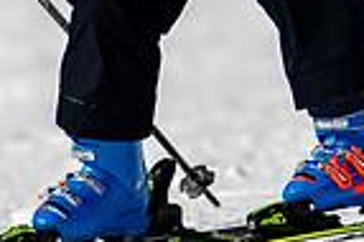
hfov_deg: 1.0
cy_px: -117
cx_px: 267
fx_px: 20472
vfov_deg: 0.7
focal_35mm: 2027
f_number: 2.8
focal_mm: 300
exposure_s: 1/6400
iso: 100
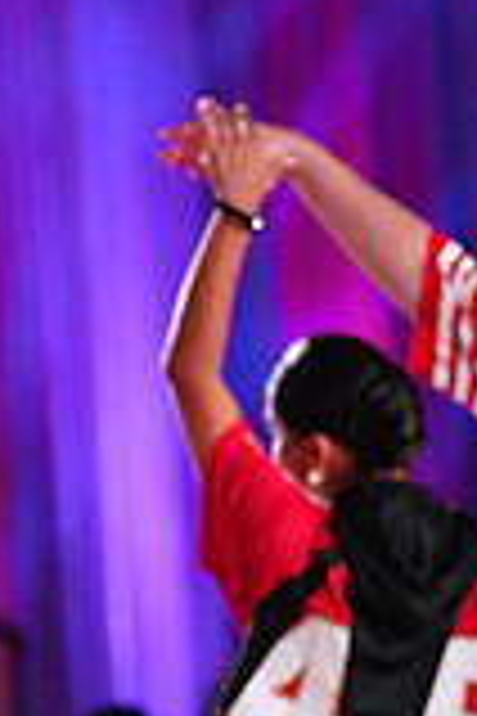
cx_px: 799
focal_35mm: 390
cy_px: 995
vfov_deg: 5.3
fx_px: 7751
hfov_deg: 3.5
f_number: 2.8
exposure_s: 1/500
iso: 2000
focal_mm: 107
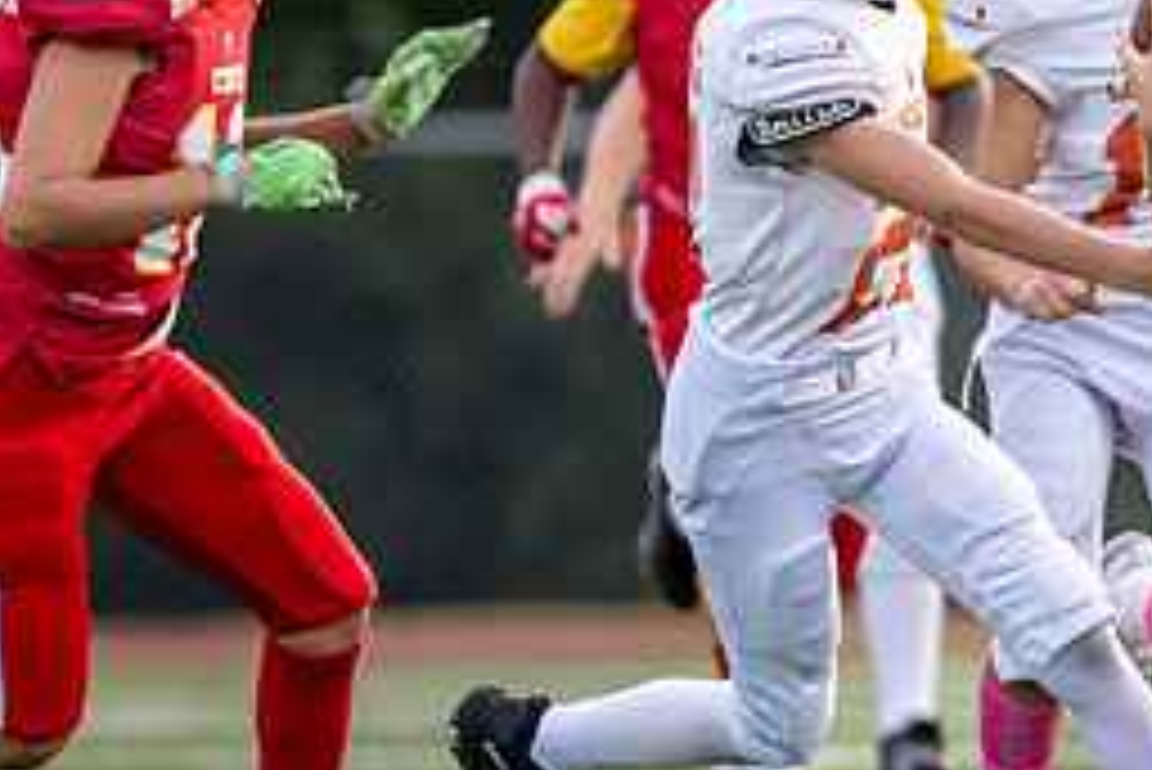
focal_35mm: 826
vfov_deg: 1.7
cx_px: 1545
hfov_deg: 2.5
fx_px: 26446
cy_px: 347
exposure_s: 1/2000
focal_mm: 200
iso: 400
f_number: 2.8
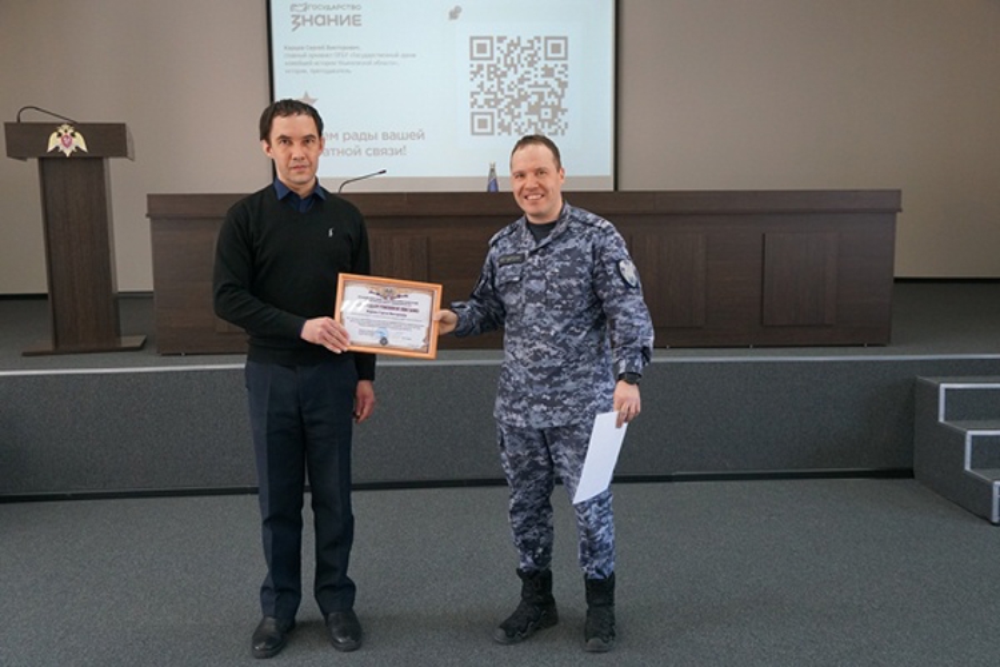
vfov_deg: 36.9
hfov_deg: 53.1
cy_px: 334
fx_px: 1000
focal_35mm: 36
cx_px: 500
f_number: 4
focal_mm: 24
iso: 1000
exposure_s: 1/160
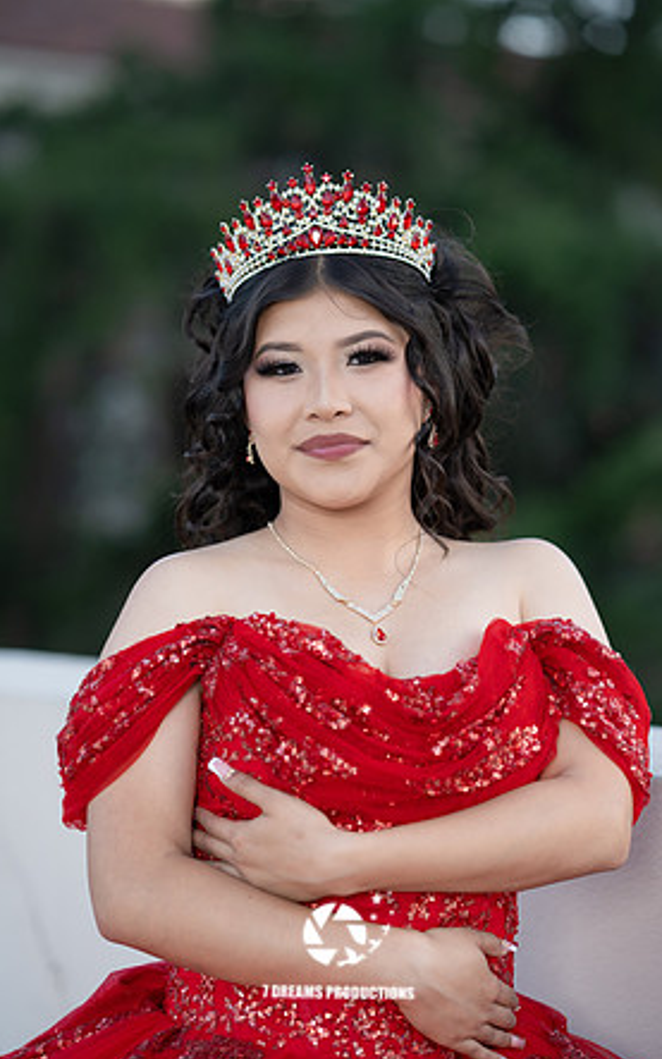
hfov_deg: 14.9
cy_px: 535
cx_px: 339
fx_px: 2539
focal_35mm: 88
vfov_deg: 23.5
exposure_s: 1/125
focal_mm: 85
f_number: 2
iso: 160
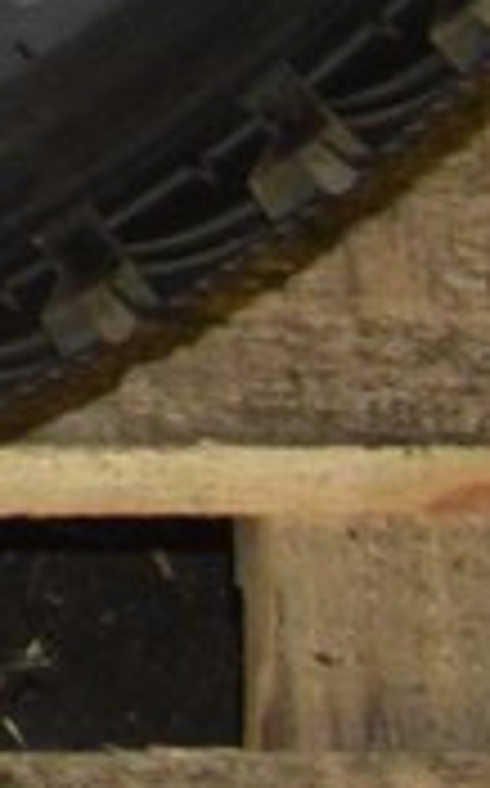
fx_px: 10538
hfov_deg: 2.6
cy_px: -642
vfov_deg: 4.2
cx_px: -1196
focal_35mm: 492
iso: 2500
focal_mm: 55
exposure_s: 1/60
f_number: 5.6
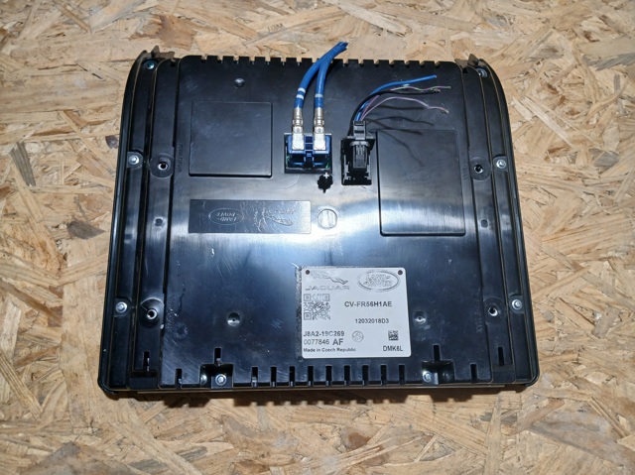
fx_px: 477
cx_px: 318
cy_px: 238
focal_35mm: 26
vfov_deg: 53.0
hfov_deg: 67.3
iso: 100
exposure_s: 1/50
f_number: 1.8
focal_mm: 3.98
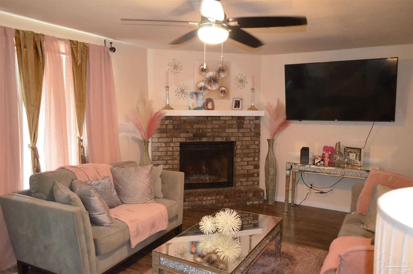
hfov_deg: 67.5
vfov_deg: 47.7
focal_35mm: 27
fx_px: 309
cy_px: 137
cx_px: 206
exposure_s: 1/60
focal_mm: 18
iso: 3200
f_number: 3.5
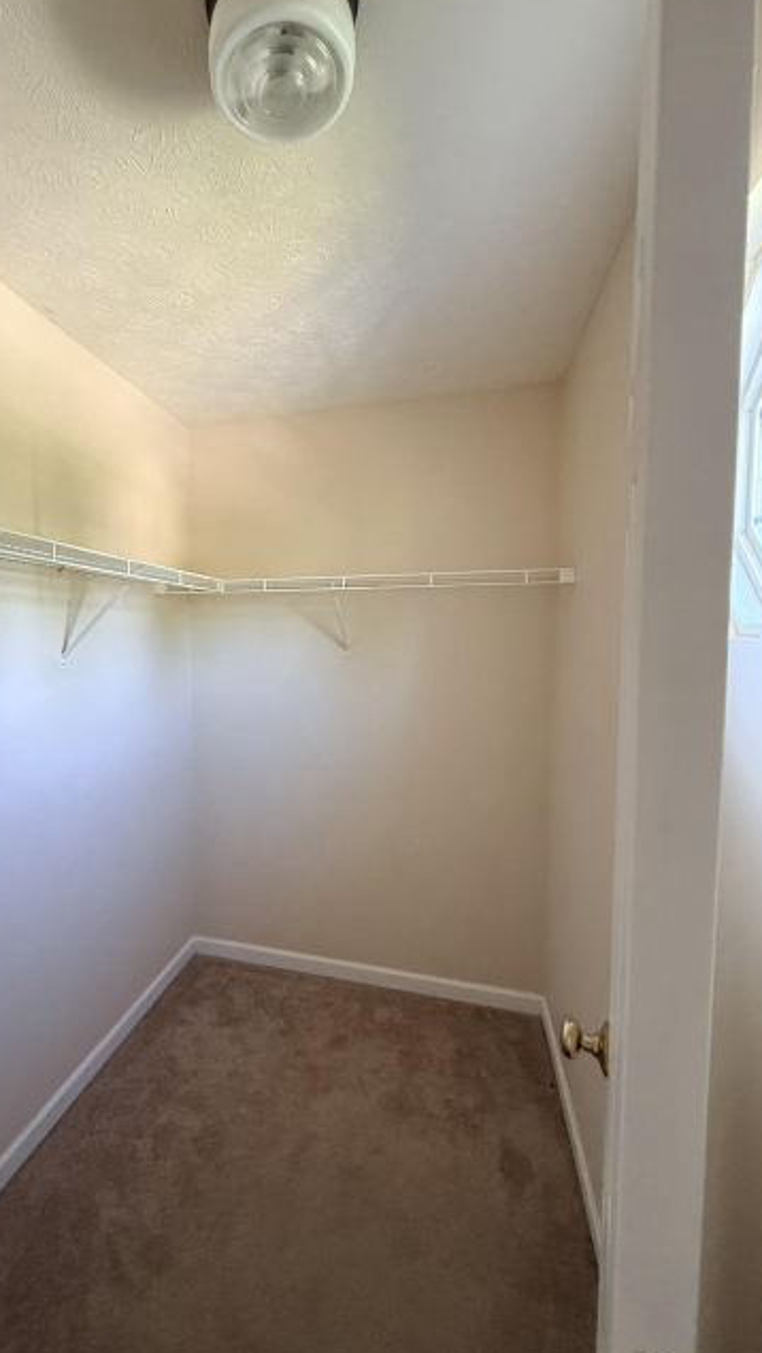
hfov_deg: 65.8
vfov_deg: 99.4
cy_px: 680
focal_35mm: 16
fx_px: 574
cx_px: 270
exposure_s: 1/79
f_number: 2.2
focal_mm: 2.22
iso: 320
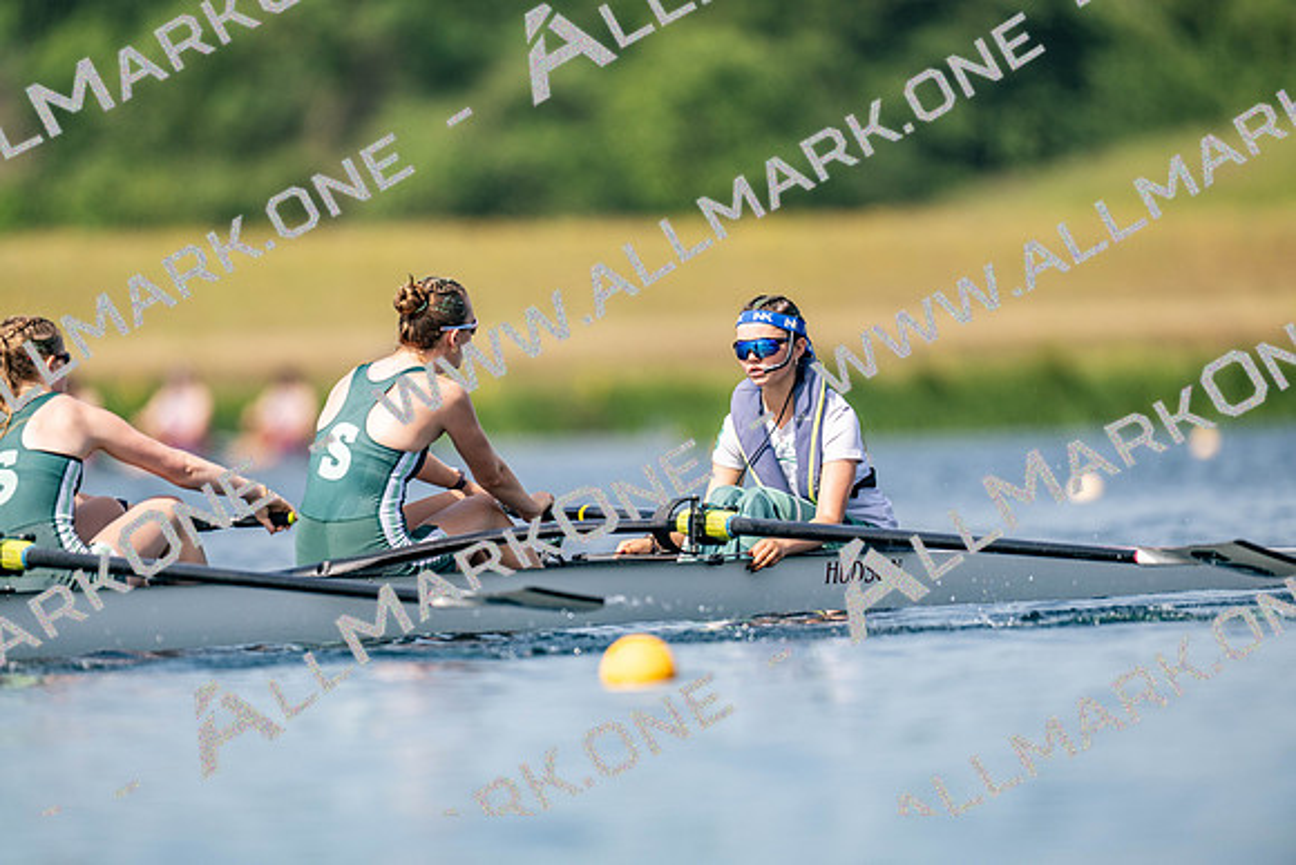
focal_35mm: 600
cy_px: 432
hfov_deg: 3.4
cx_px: 648
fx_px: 21604
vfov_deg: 2.3
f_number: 4
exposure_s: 1/2500
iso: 160
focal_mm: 600
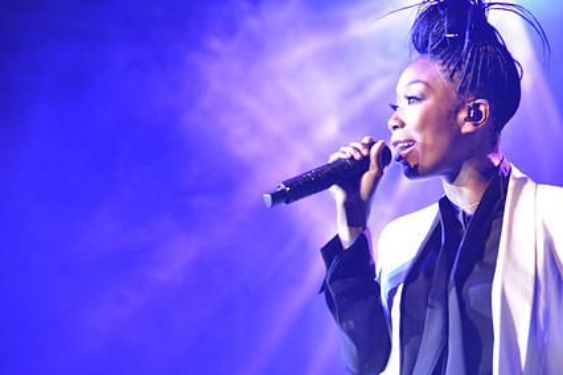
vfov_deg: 8.7
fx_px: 2471
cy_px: 213
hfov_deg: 13.0
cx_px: 367
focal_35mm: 158
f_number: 5.6
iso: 2000
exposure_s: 1/125
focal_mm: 116
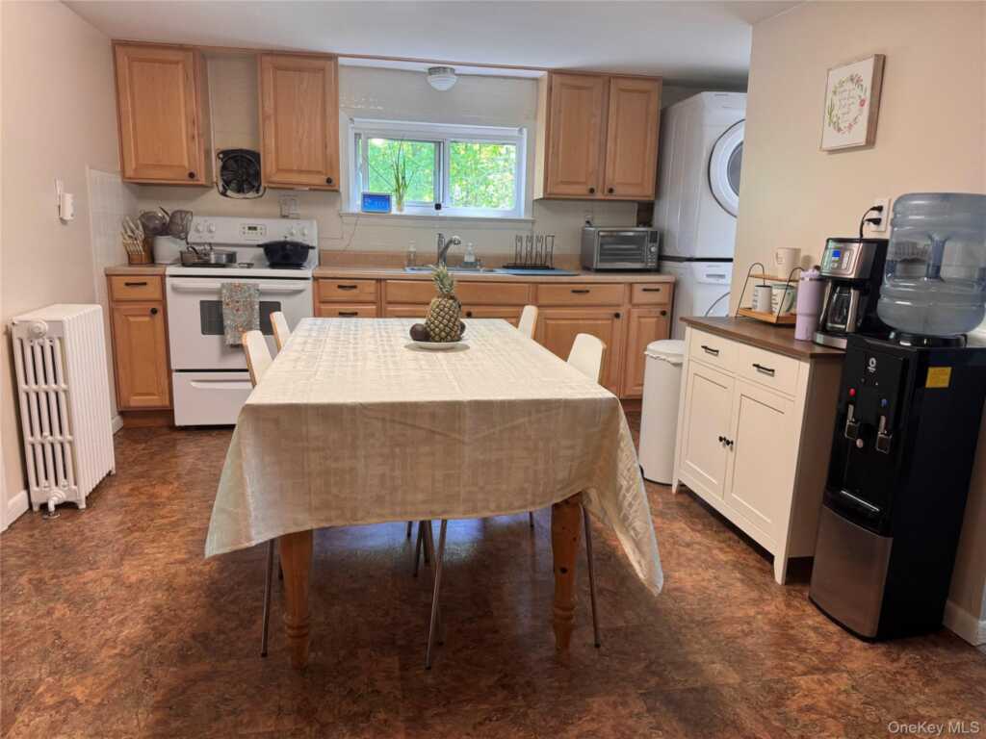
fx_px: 684
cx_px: 493
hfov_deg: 71.6
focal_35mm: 24
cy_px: 370
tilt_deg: -11.3
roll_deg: -1.7
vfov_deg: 56.8
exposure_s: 1/73
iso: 200
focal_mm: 6.76
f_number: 1.78
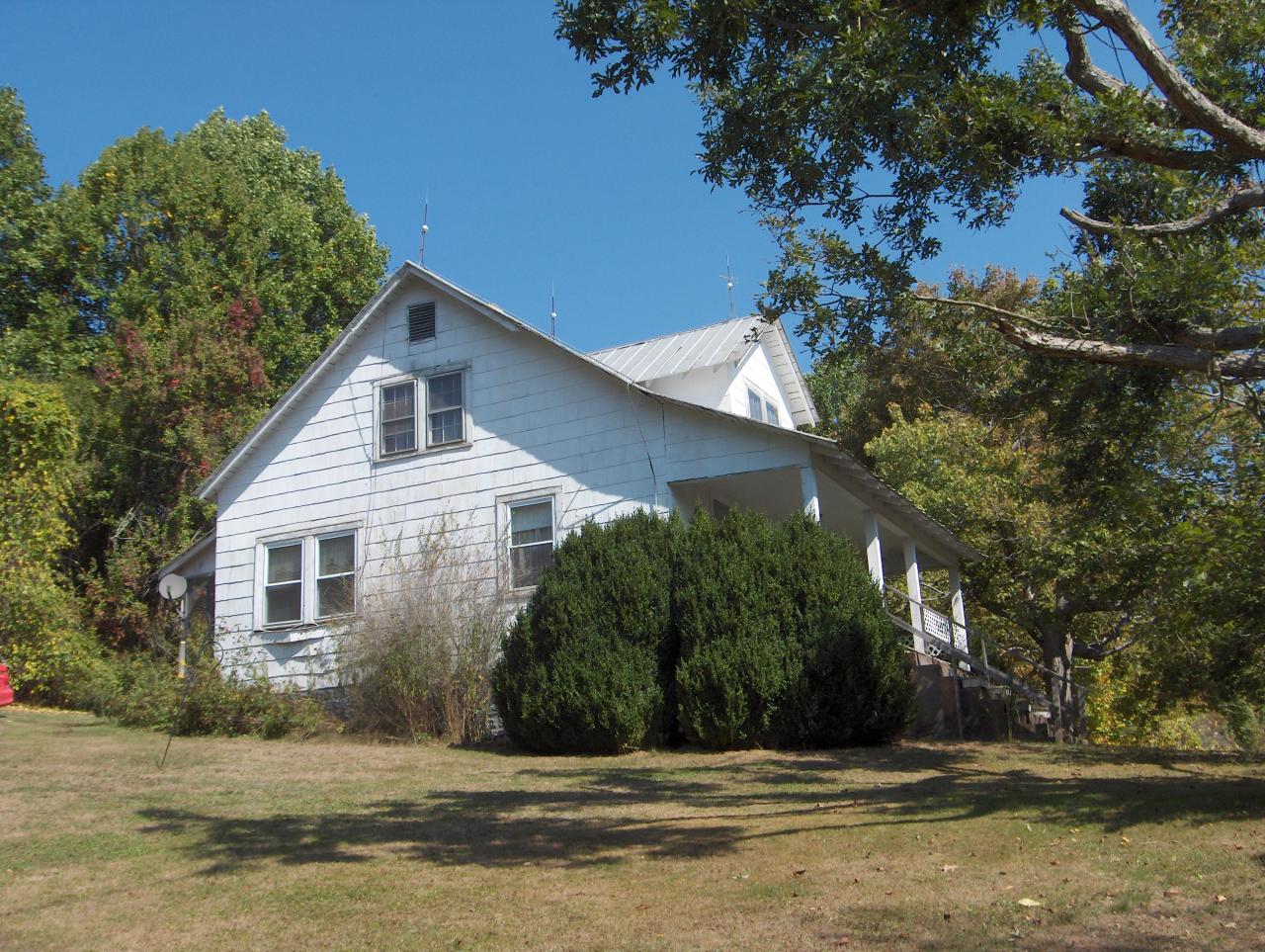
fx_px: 1427
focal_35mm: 39
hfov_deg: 47.8
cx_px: 632
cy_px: 476
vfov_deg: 36.9
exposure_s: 1/529
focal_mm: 8
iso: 100
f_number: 4.8
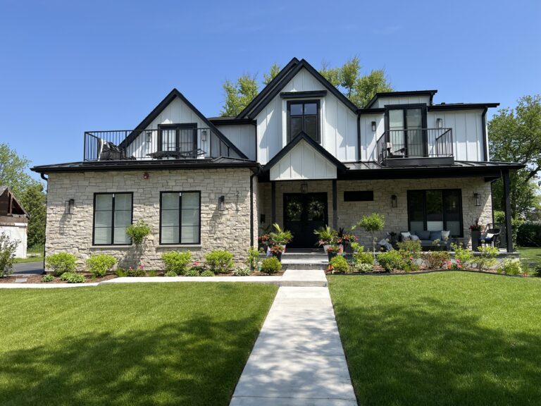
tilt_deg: +3.9
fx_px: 406
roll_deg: +0.2
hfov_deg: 67.3
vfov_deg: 53.1
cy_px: 203
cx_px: 270
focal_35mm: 26
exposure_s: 1/3257
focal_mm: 5.7
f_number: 1.5
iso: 50
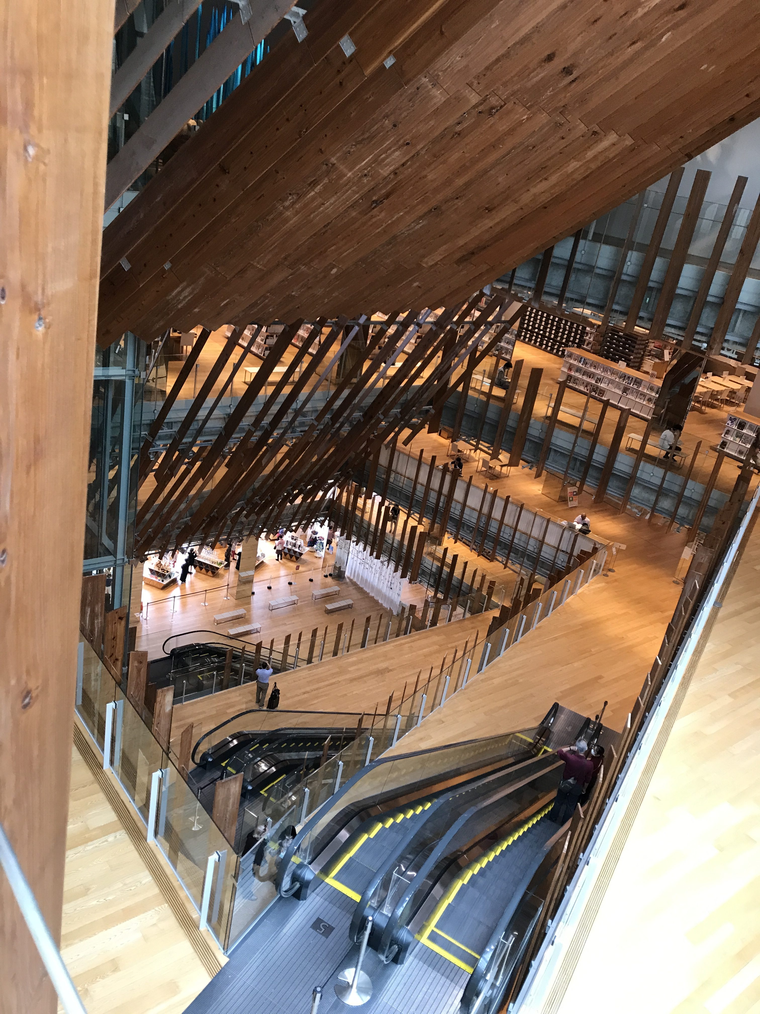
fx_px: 820
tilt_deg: -22.7
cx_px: 380
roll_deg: -9.9
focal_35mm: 28
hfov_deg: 49.7
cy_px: 507
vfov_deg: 63.4
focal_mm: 3.99
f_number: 1.8
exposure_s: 1/31
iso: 40
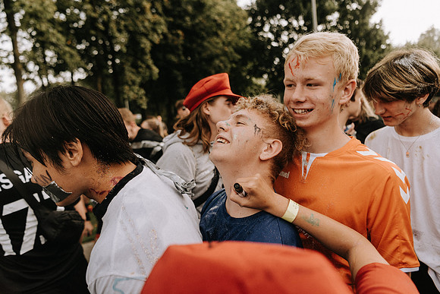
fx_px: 293
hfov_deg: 73.7
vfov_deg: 53.2
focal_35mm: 24
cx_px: 220
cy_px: 147
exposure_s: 1/400
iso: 100
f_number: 2.8
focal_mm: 24
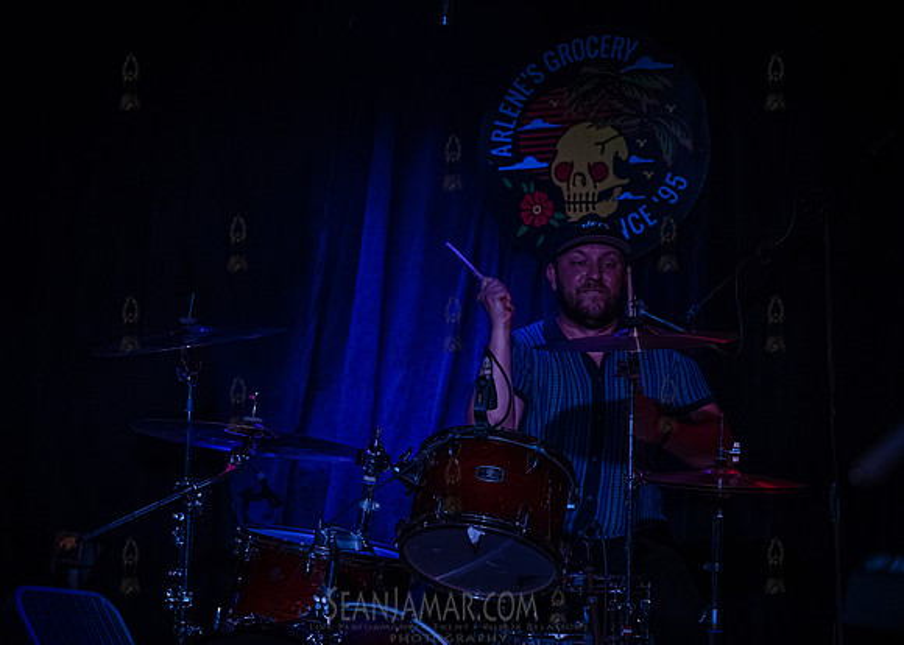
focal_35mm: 66
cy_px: 340
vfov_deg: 21.5
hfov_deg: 29.7
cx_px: 394
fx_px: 1700
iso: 16000
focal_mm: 60
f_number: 3.2
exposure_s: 1/320
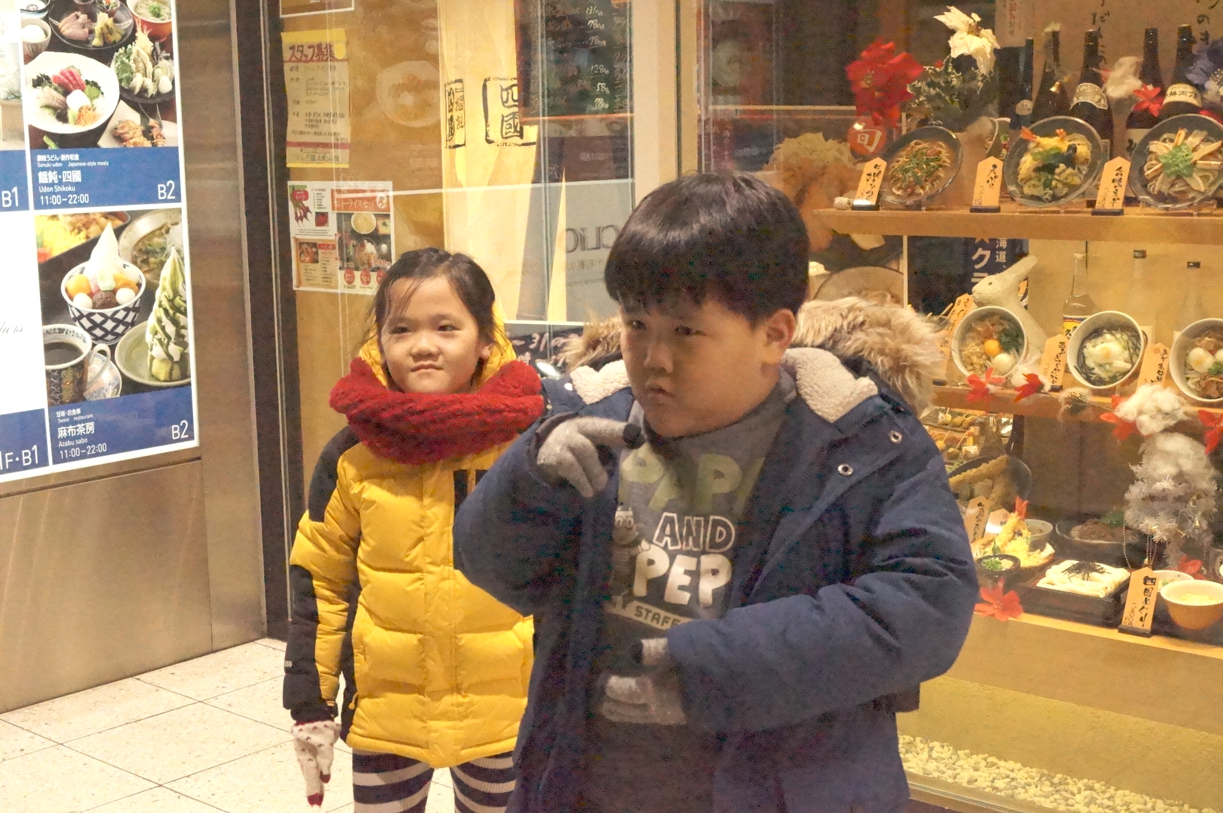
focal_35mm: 52
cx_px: 612
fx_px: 1782
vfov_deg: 25.7
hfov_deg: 37.9
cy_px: 406
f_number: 9
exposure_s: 1/1250
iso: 16000
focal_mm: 35
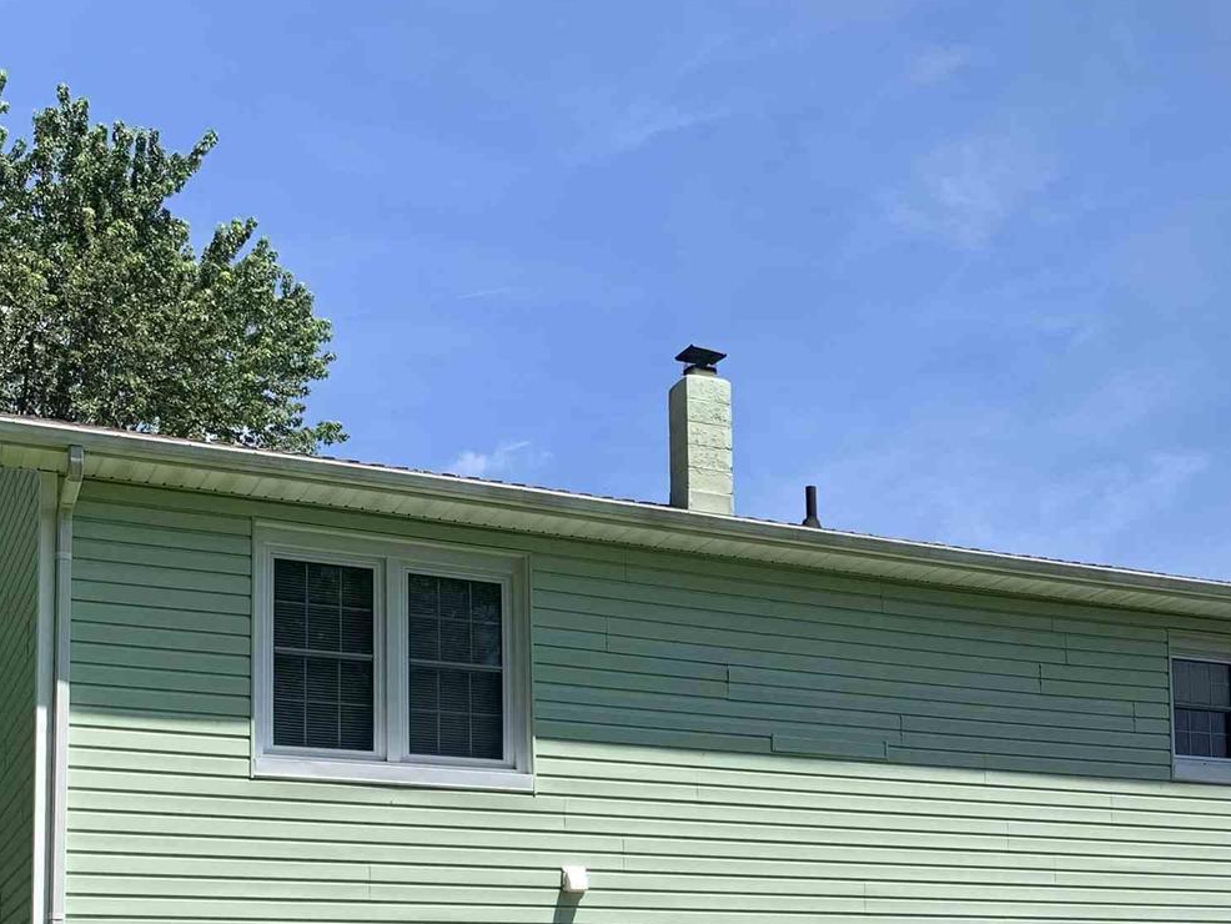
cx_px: 950
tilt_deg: +3.9
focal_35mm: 54
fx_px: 1921
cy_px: 913
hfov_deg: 34.6
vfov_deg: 25.7
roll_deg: +1.8
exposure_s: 1/2257
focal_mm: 4.25
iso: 25
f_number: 1.8
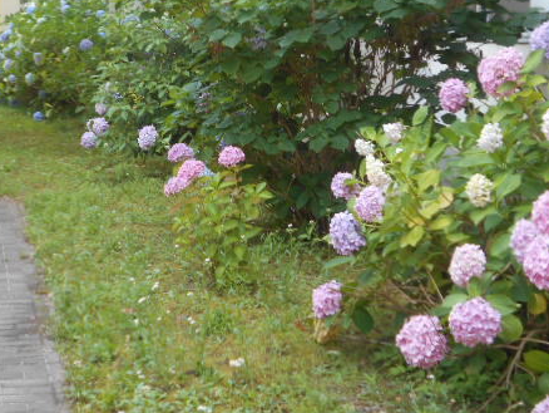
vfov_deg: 20.1
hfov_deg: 26.6
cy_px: 113
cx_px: 246
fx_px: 1158
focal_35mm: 73
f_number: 4.5
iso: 80
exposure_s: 1/60
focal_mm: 8.8
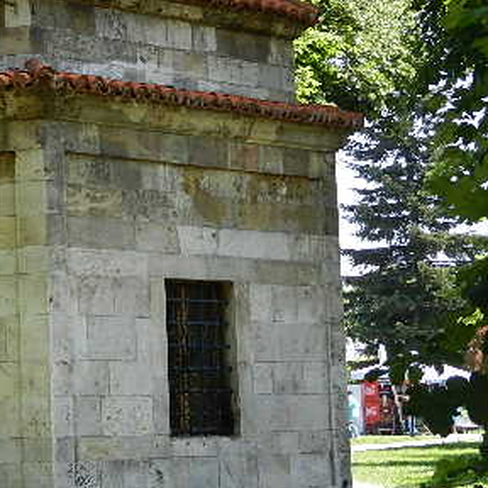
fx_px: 1882
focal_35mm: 118
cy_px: 203
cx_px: -41
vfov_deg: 14.8
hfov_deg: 14.5
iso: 160
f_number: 4.5
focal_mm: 10.9
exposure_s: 1/200
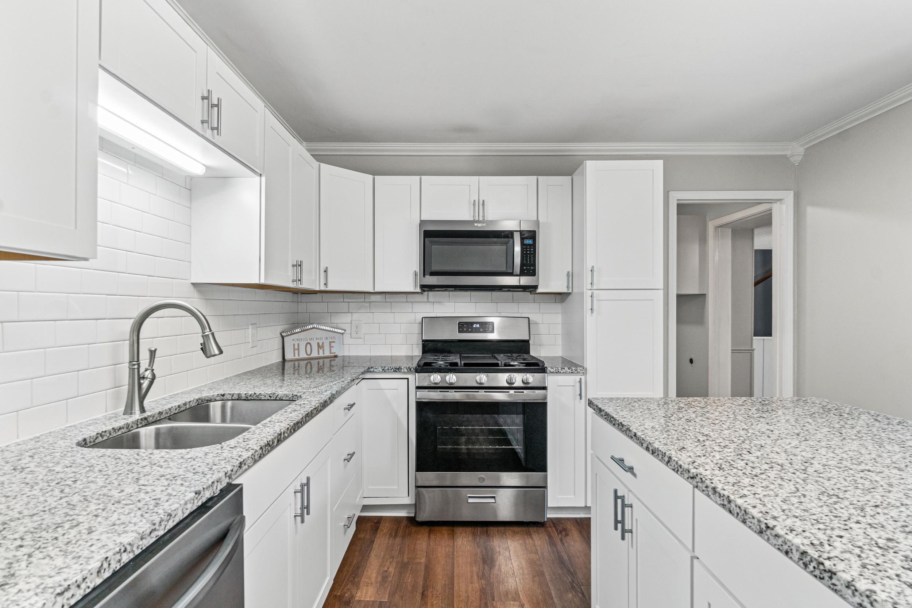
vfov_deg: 67.4
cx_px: 456
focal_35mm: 18
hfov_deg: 90.0
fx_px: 456
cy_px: 304
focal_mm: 12
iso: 250
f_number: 9
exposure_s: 1/6
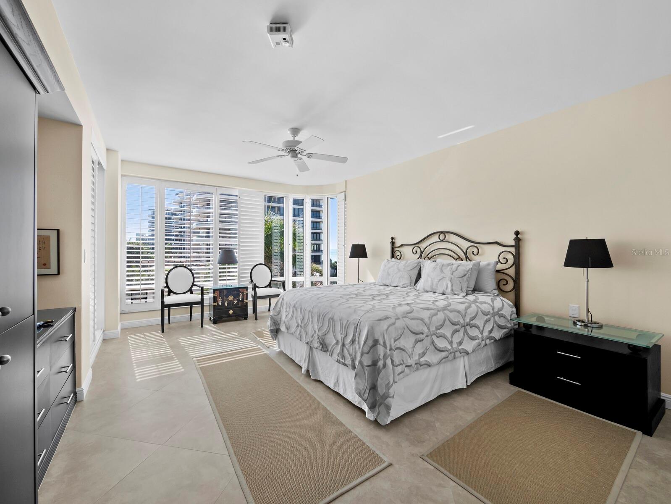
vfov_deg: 85.7
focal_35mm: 14
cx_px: 336
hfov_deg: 102.0
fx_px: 271
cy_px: 252
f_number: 7.1
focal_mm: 7
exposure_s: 1/60
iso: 400
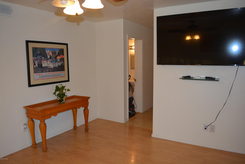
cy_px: 82
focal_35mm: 27
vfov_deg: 47.9
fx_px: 184
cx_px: 122
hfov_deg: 67.4
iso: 560
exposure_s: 1/60
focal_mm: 18
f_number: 3.5
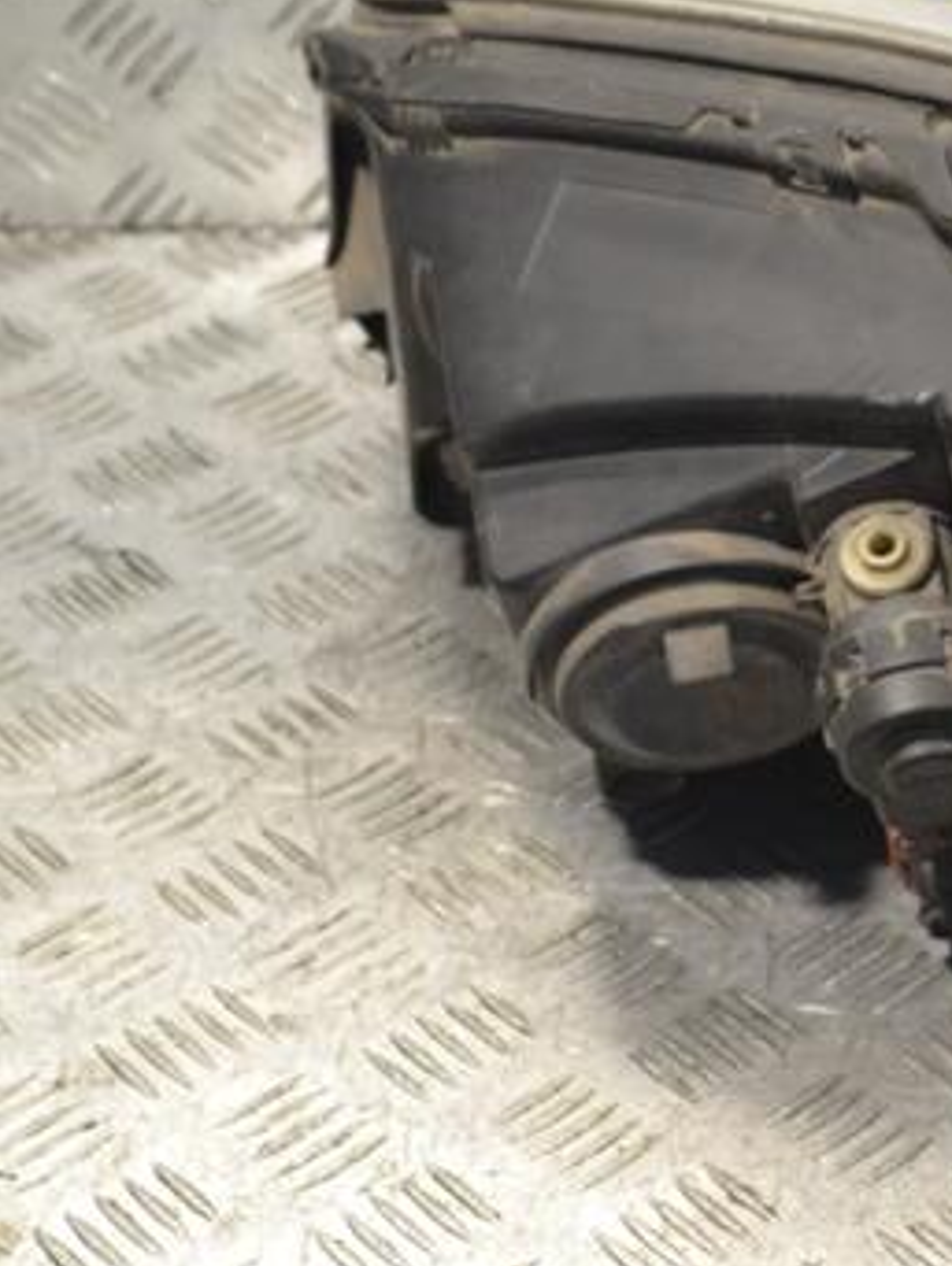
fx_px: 4169
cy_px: 540
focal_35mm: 114
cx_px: 1108
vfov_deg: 17.3
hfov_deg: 12.7
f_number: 7.1
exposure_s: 1/200
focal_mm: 45
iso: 3200
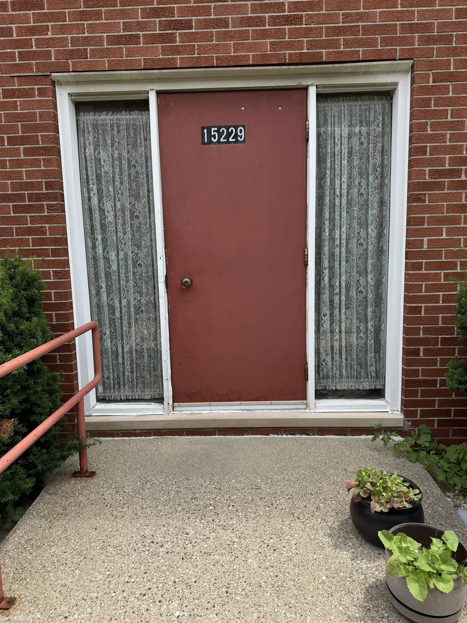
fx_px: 432
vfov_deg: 71.6
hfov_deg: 56.8
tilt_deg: -15.5
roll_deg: +2.2
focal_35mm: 24
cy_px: 312
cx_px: 234
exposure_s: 1/1980
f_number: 1.78
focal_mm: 6.76
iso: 80
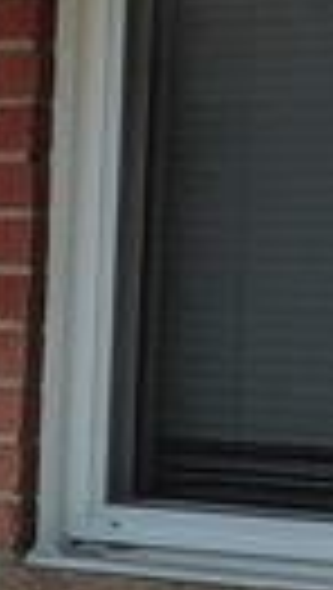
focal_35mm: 213
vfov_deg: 10.1
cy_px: 347
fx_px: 3333
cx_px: -860
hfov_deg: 5.2
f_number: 1.8
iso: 50
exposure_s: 1/2326
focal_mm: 4.69
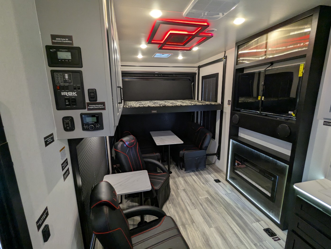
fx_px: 153
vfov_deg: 78.2
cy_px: 124
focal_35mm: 16
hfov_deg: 94.4
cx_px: 166
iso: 158
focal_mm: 2.35
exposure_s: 1/44.2
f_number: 2.2
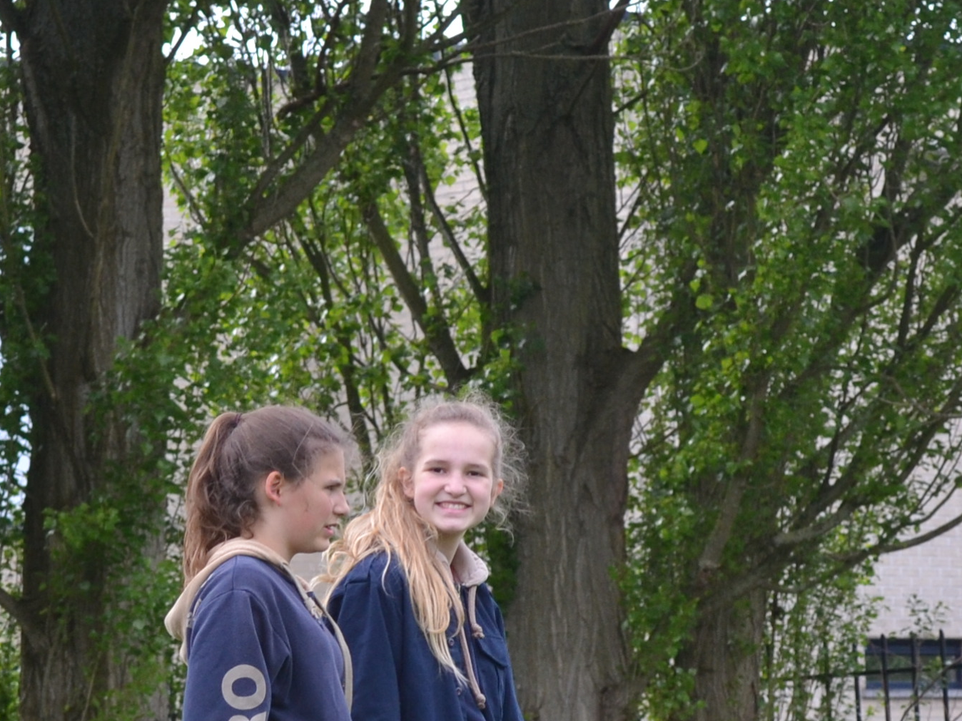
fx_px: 6031
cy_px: 635
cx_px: 247
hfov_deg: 9.1
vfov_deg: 6.8
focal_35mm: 217
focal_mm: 44
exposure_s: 1/640
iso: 400
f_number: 5.3
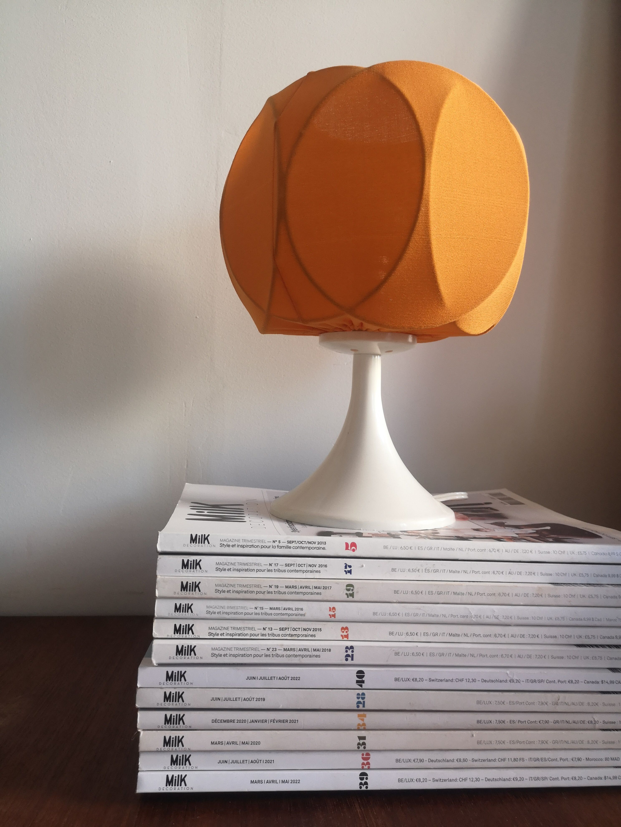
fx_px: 646
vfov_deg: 65.3
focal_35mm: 27
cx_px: 310
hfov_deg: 51.4
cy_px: 414
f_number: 1.8
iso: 160
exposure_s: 1/50
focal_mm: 3.95
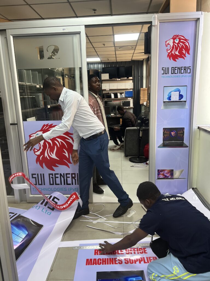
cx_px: 105
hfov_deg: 53.1
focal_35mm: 26
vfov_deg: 67.3
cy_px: 140
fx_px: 210
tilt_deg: -12.8
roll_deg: +1.1
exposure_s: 1/119
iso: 125
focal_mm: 5.7
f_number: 1.5
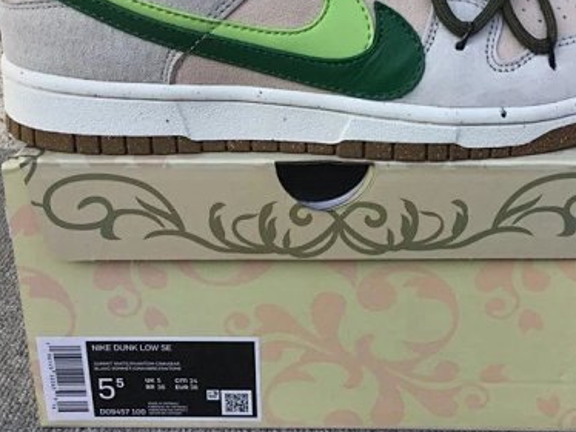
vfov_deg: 27.3
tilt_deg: -20.0
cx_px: 339
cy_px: 131
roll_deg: +0.4
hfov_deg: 36.0
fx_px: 882
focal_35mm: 53
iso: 25
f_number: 2.4
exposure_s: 1/539
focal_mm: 3.3
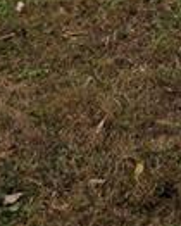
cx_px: 681
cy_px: -411
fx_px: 1170
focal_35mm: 175
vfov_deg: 9.2
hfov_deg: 7.1
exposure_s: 1/5447
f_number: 1.7
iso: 80
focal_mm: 6.3
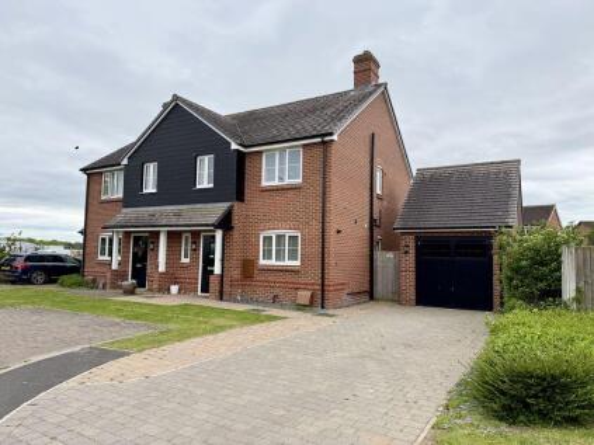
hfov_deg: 71.6
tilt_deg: +4.1
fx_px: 412
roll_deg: -1.1
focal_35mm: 24
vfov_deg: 56.8
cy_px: 222
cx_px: 297
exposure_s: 1/1464
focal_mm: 6.76
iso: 80
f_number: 1.78
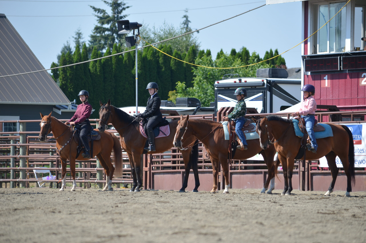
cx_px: 183
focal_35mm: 248
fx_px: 2511
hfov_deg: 8.3
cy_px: 122
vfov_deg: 5.5
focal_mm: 165
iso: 200
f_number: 5
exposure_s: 1/1000
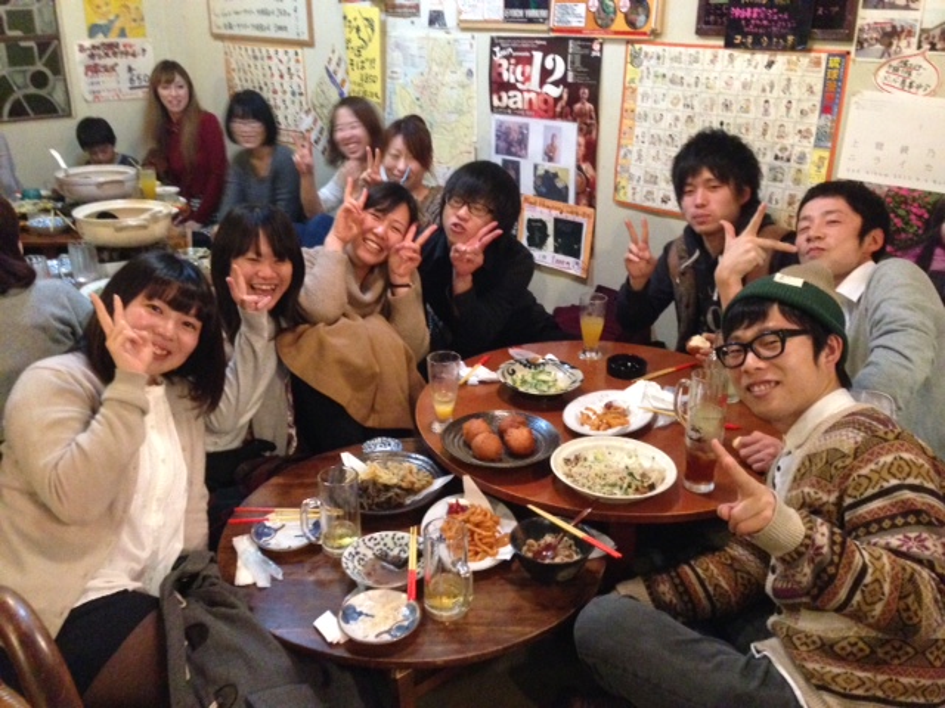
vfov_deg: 42.9
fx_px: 901
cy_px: 354
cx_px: 472
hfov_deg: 55.4
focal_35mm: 33
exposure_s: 1/15
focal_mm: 4.12
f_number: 2.4
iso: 640
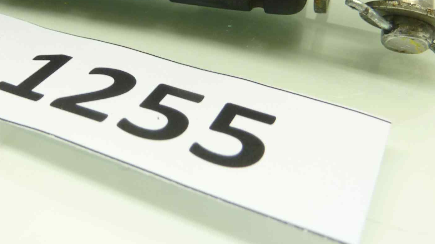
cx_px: 143
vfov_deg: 23.4
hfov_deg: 40.8
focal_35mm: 50
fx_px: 577
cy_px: 30
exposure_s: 1/20
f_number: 3.3
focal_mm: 4.1
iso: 80
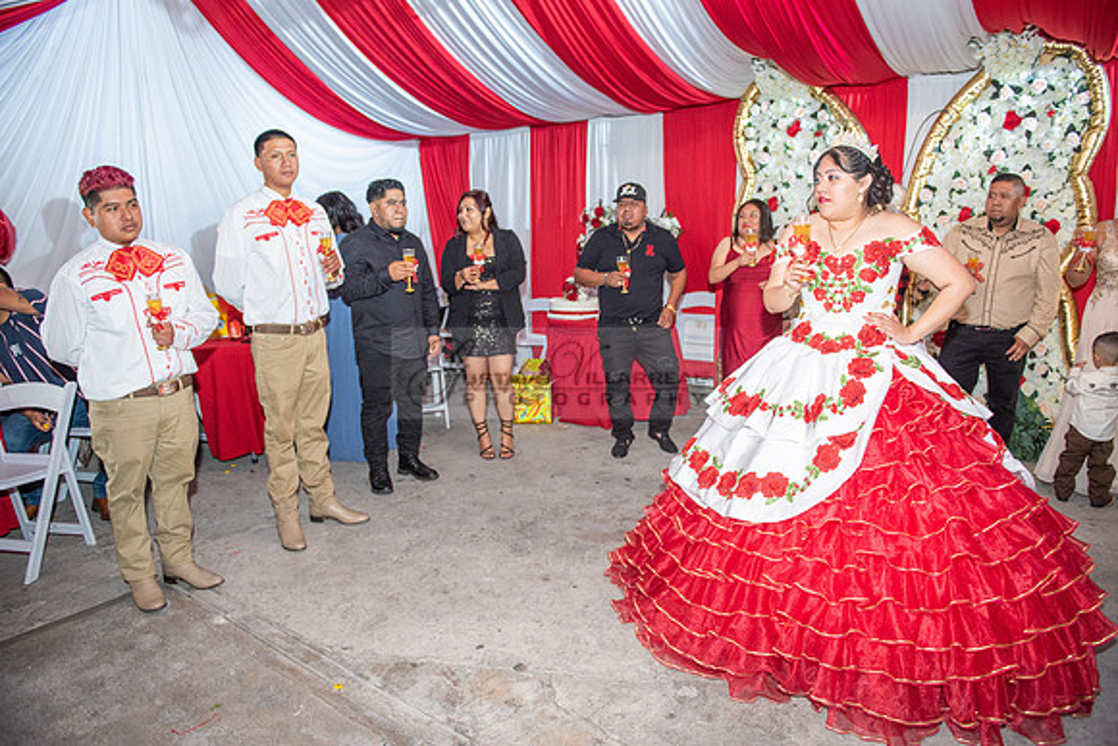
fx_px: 745
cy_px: 373
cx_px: 559
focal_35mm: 24
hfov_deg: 73.7
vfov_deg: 53.2
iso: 800
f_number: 3.2
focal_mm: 24
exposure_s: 1/160
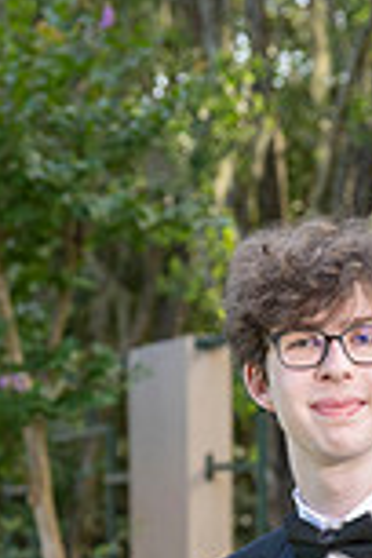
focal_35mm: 197
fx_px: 3053
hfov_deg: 6.9
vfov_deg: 10.3
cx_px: 361
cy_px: 664
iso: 500
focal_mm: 67
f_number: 5
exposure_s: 1/200
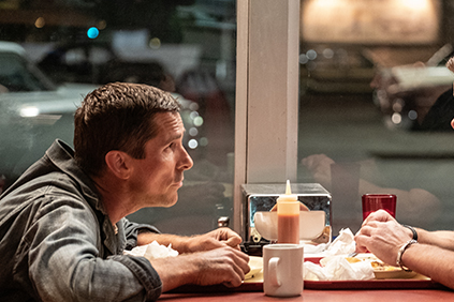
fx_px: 2005
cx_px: 303
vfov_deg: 8.6
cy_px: 193
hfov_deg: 12.9
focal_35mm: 159
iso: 5000
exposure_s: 1/100
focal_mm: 77.3
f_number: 2.8
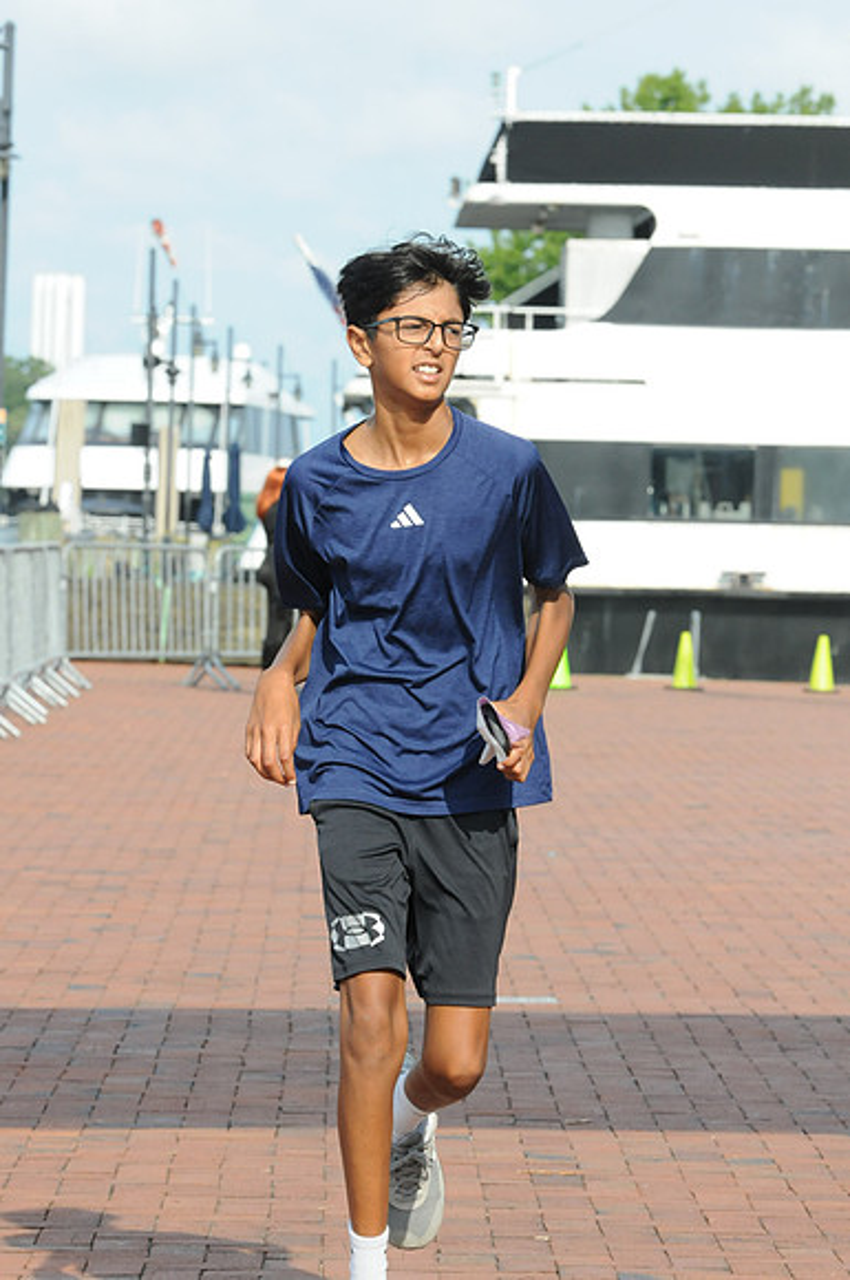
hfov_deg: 7.5
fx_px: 6500
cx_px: 425
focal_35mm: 183
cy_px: 640
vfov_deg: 11.3
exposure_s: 1/800
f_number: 9
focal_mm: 122
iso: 800
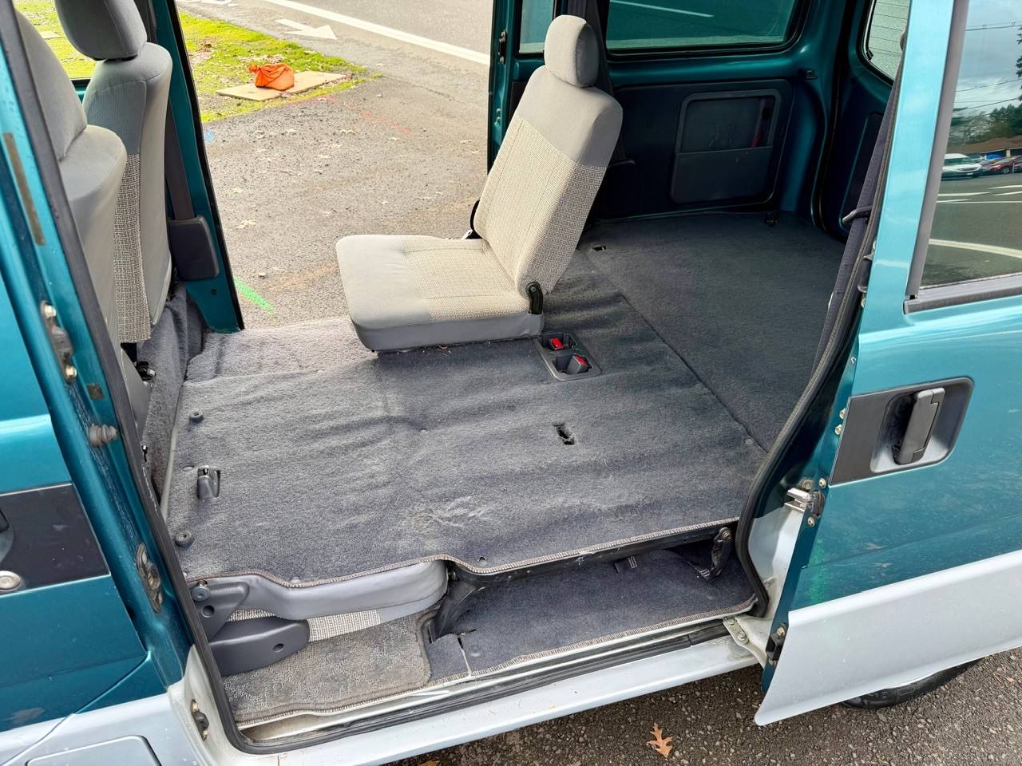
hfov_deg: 71.6
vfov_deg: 56.8
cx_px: 511
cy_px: 383
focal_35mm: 24
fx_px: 709
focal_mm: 6.76
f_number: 1.78
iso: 64
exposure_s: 1/183
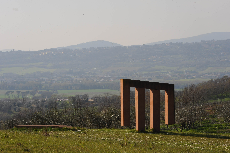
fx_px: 926
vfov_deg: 9.5
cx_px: 115
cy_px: 76
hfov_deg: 14.2
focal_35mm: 145
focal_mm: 145
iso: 320
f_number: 22
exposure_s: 1/160
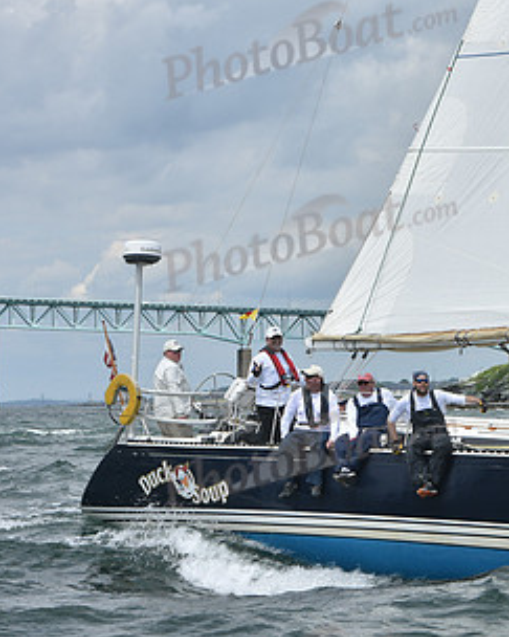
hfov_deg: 9.5
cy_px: 317
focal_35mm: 161
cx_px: 568
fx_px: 3033
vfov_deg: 12.0
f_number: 9
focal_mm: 90
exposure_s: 1/1000
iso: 250
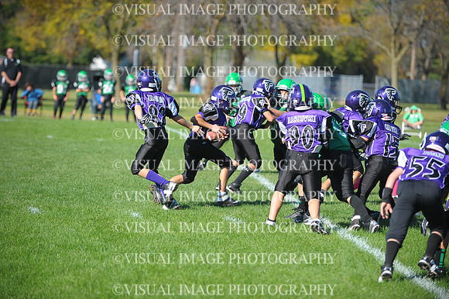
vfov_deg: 9.1
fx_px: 1870
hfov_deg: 13.7
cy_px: 150
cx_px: 224
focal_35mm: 150
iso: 250
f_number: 3.2
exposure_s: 1/2000
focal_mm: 150
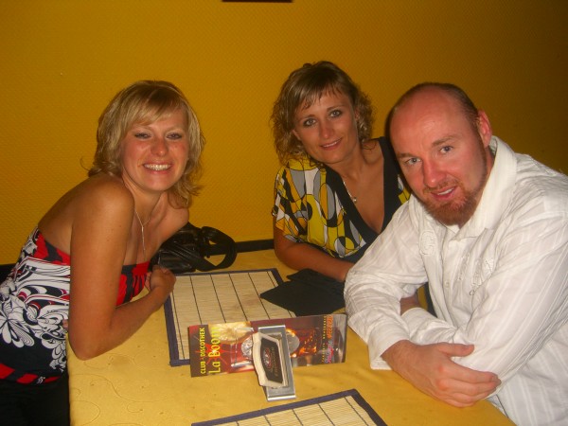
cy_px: 213
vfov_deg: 37.7
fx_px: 624
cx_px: 284
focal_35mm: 38
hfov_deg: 49.0
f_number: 2.8
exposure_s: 1/60
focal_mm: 7.9
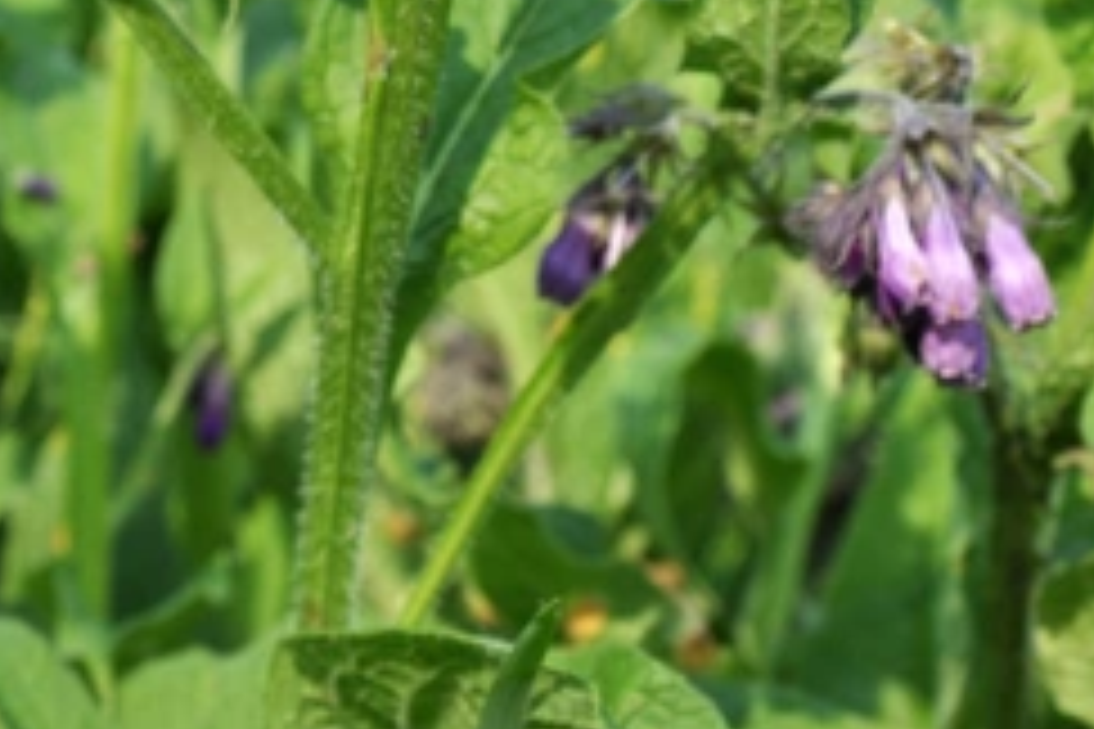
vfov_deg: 9.4
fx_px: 4284
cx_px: 482
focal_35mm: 141
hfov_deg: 14.5
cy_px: -470
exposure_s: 1/320
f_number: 9
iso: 250
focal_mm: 38
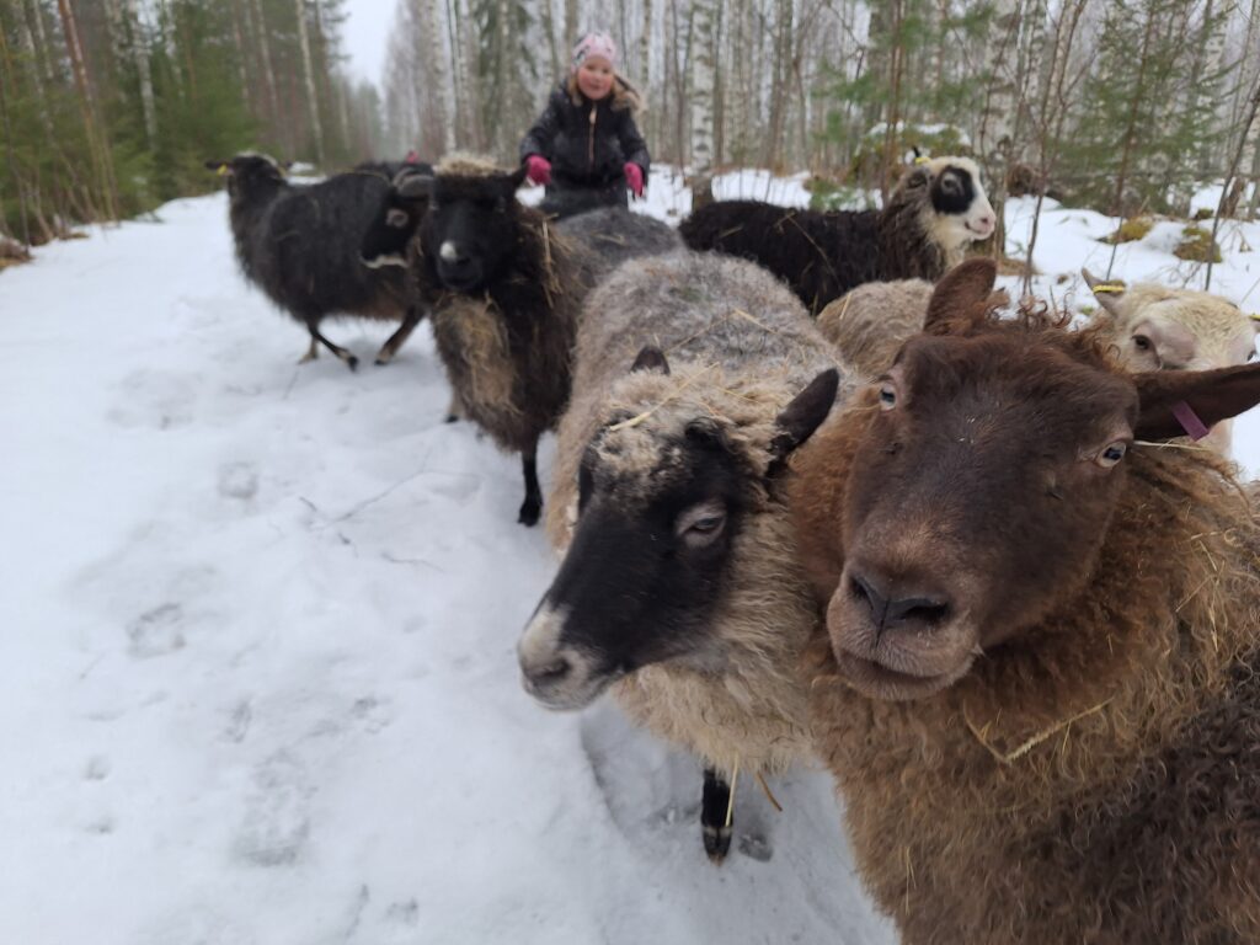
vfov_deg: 58.9
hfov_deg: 73.9
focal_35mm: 23
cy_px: 472
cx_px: 630
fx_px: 837
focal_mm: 5.54
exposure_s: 1/114
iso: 40
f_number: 1.8
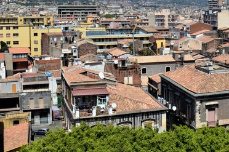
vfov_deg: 22.9
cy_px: 24
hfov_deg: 34.1
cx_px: 159
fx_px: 368
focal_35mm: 58
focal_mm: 18
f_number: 10
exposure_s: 1/250
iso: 320
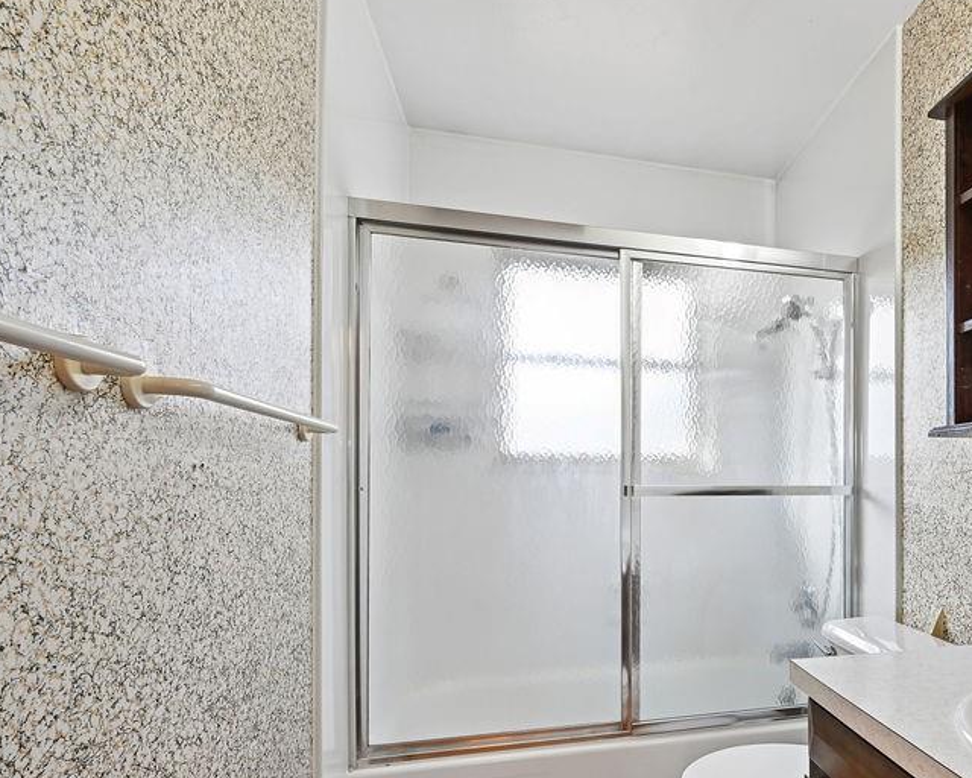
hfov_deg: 73.5
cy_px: 472
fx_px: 604
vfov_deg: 64.8
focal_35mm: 21
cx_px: 699
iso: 400
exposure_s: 1/15
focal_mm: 14
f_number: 10
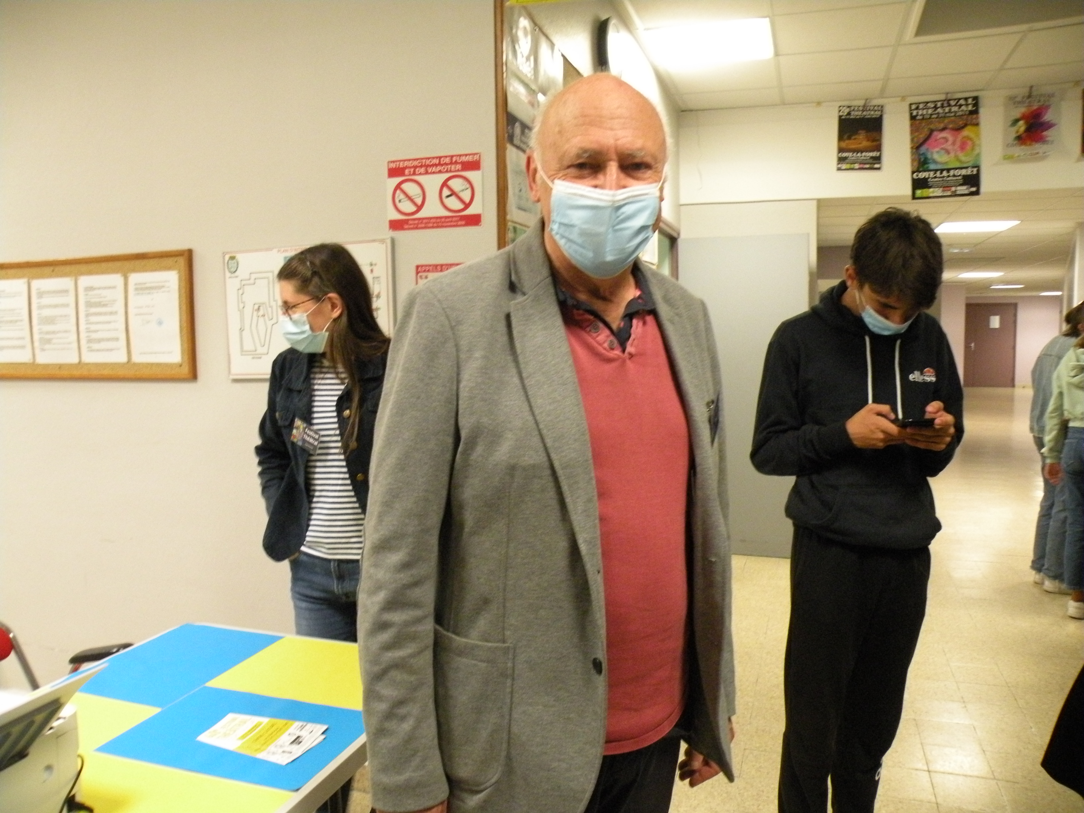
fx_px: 846
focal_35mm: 27
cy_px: 406
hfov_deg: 65.3
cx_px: 542
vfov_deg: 51.4
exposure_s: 1/30
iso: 400
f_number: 2.8
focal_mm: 4.7
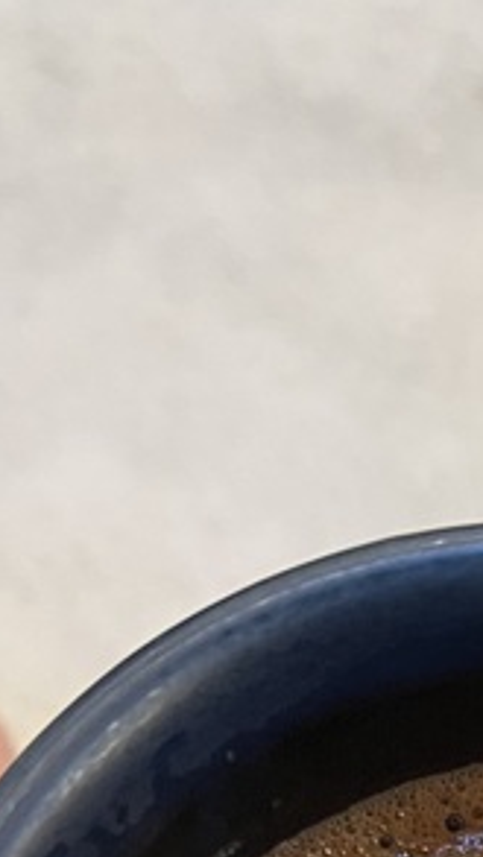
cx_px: 562
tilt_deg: -68.4
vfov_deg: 20.4
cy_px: 1293
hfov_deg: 13.3
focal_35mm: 89
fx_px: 2025
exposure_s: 1/50
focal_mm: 5.1
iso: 500
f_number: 1.6
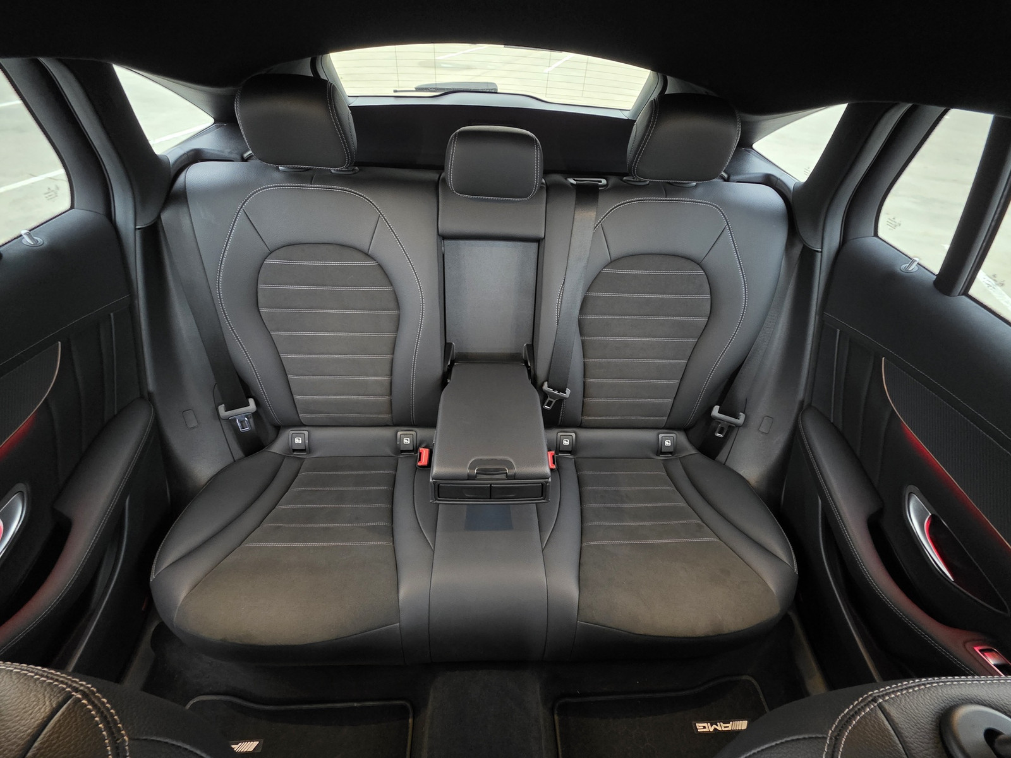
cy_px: 379
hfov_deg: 106.2
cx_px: 506
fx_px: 380
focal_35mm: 13
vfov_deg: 89.9
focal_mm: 2.2
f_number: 1.9
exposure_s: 1/24
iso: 1000
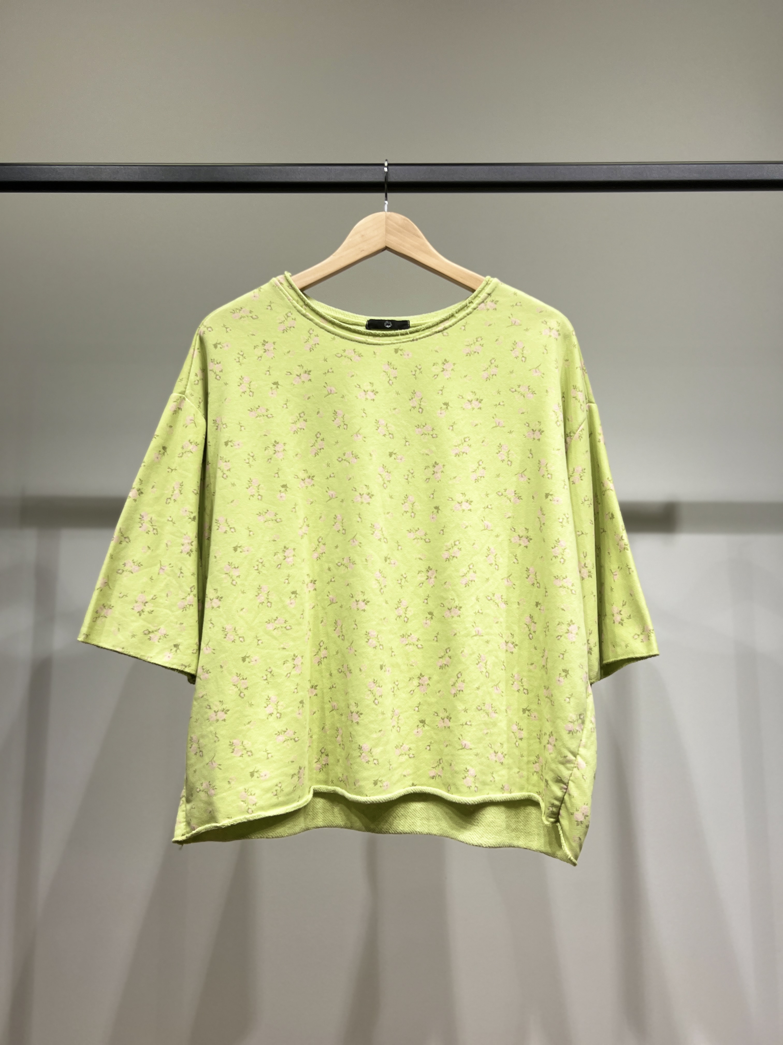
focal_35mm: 26
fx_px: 784
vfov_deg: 67.3
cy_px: 522
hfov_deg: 53.1
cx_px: 392
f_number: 1.5
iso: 50
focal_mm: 5.7
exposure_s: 1/808
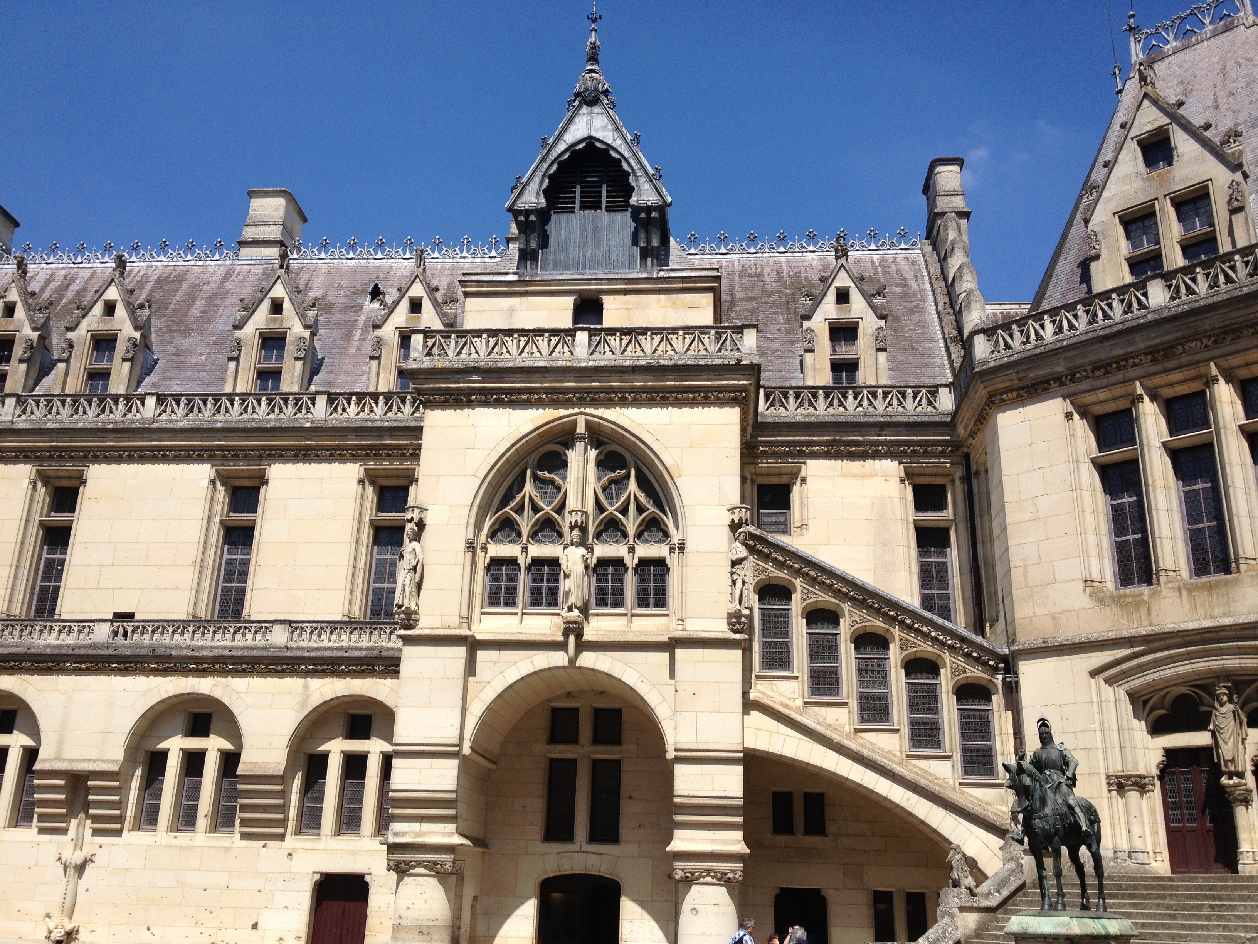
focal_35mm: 35
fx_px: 1272
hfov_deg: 52.6
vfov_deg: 40.7
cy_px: 472
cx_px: 629
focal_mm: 4.28
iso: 50
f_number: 2.4
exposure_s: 1/2123
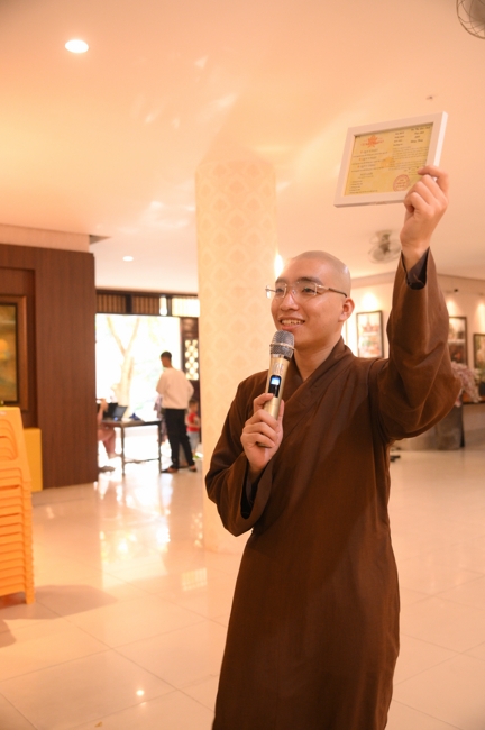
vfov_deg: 55.8
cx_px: 242
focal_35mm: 34
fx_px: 688
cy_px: 365
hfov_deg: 38.8
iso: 4000
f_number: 4
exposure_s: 1/80
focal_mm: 34
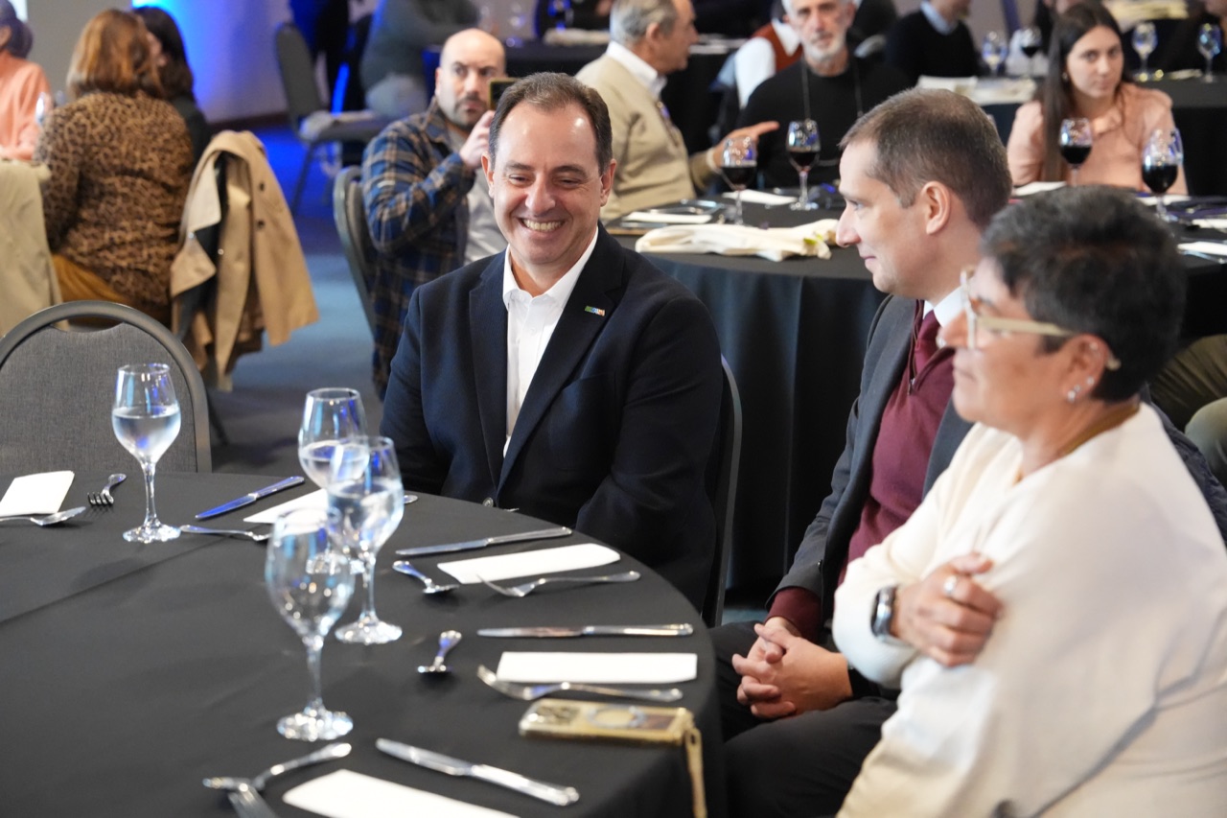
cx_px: 614
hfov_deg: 28.8
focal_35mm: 70
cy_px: 409
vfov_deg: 19.5
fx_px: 2385
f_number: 3.5
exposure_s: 1/200
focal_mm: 70
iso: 12800
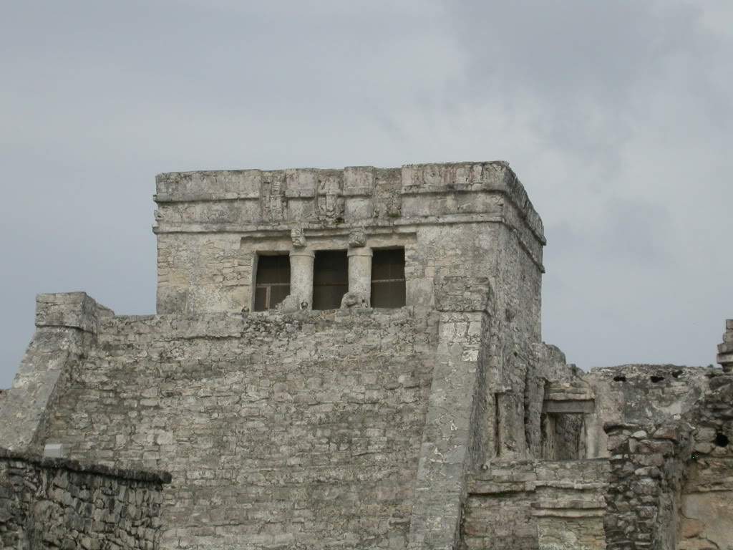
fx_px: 3261
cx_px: 366
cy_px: 275
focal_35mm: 154
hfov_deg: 12.8
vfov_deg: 9.6
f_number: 7.3
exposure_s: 1/487
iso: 100
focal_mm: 32
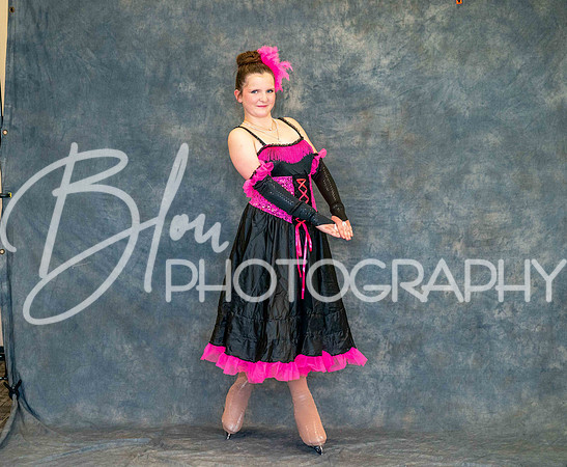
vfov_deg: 15.5
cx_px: 223
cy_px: 225
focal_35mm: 101
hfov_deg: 18.8
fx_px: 1715
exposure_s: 1/250
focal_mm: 85
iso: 3200
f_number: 2.8
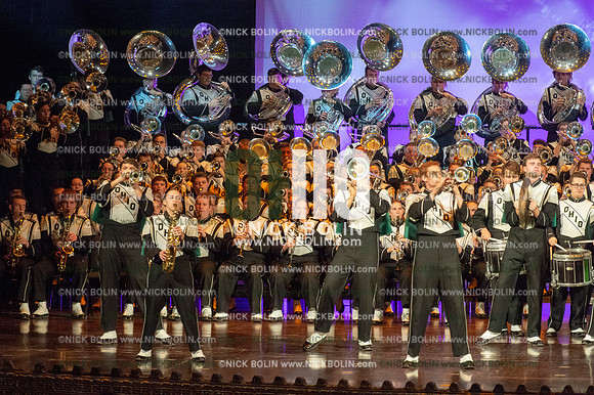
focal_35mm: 195
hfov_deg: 10.6
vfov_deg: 7.0
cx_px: 297
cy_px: 198
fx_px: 3216
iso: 8000
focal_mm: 195
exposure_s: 1/320
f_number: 5.6
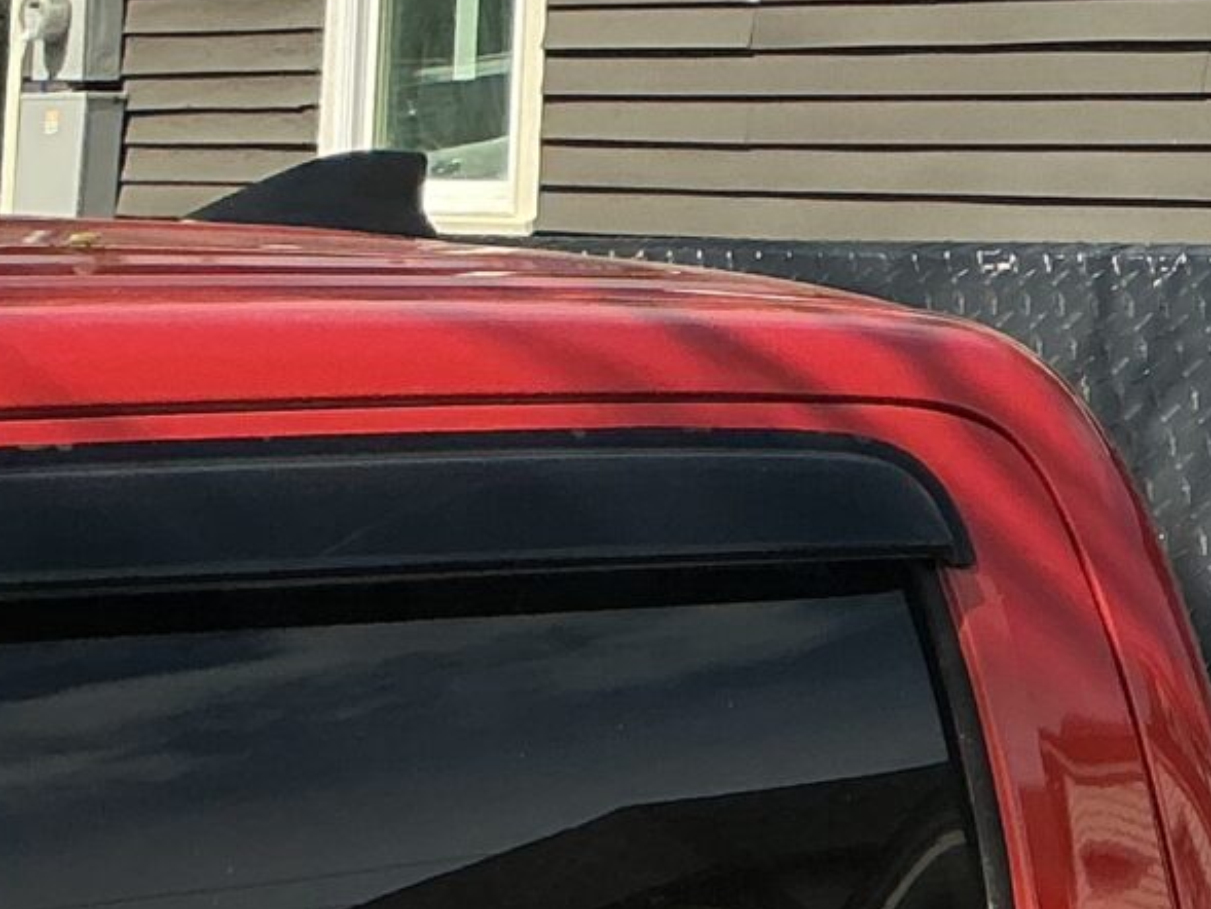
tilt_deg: +9.4
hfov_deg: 13.8
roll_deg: +0.2
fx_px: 4409
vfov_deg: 11.2
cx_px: 2243
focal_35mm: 126
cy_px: -526
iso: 25
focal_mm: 3
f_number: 1.8
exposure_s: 1/1675
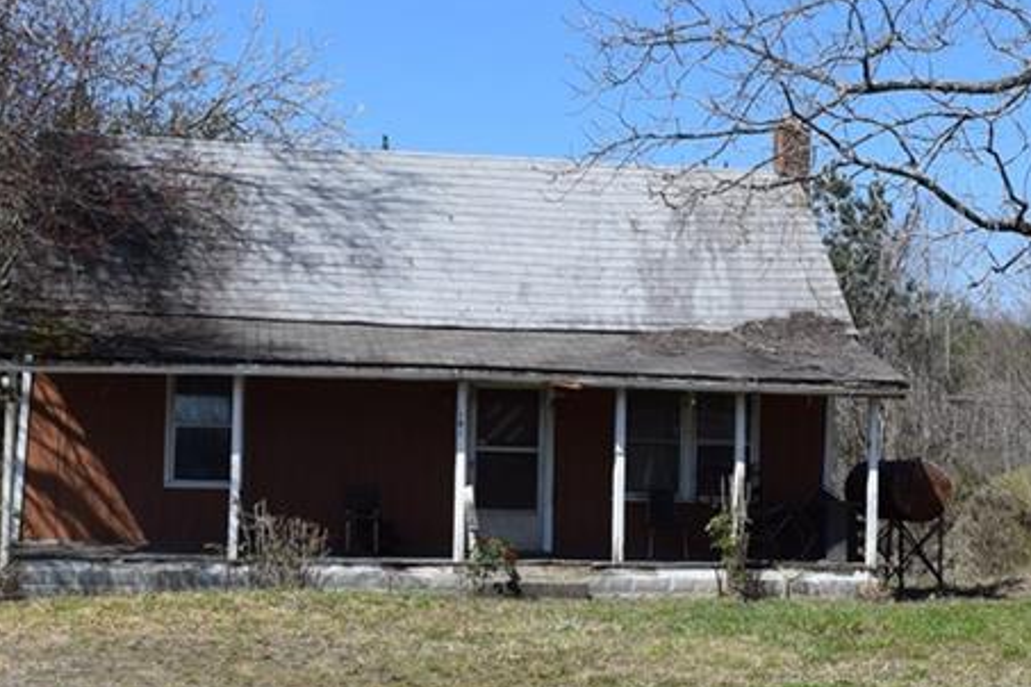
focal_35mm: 61
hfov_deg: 32.9
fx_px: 1747
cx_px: 564
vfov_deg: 22.3
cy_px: 367
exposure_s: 1/400
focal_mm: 18
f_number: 10
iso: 200
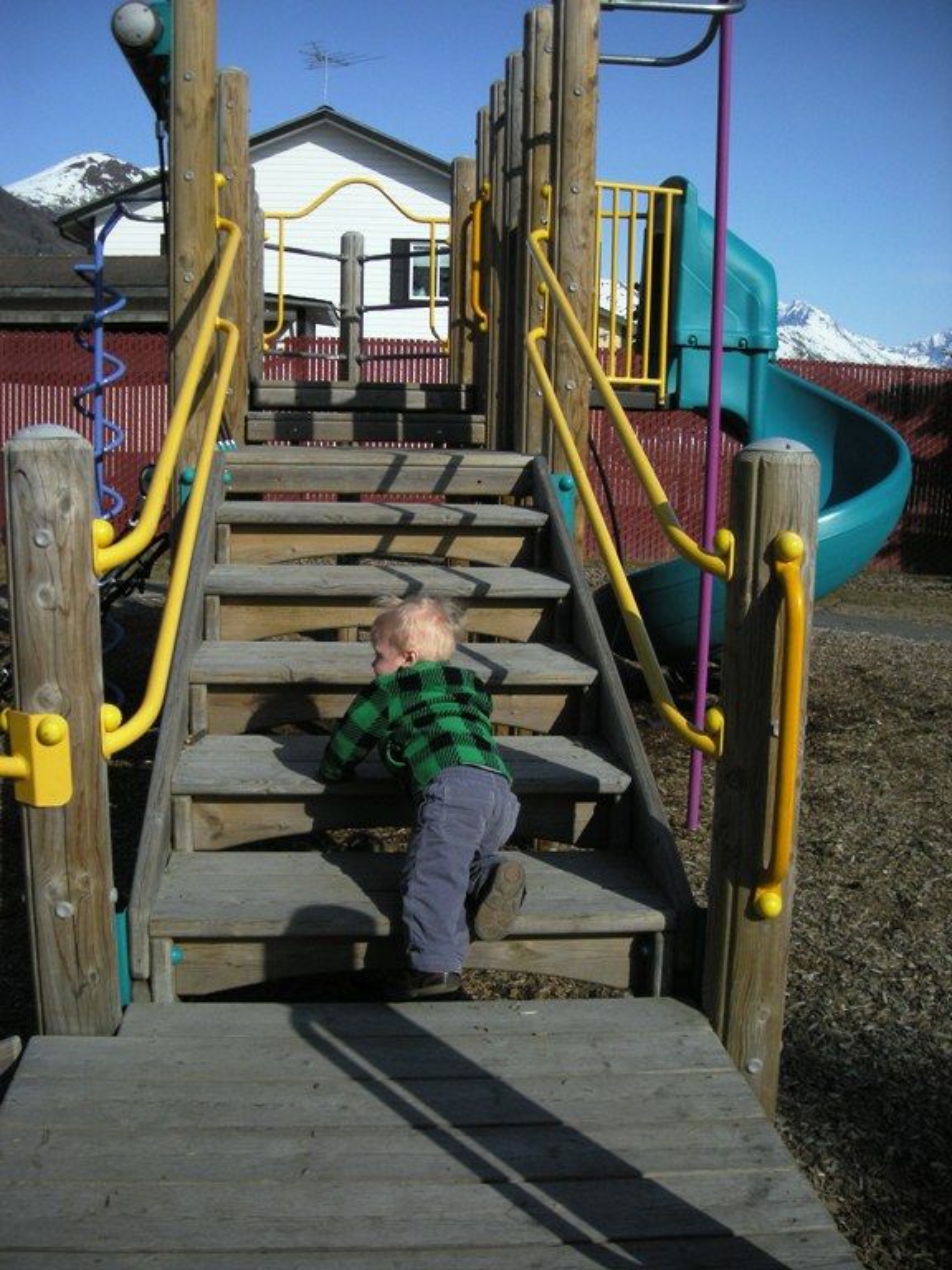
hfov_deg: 40.7
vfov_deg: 52.6
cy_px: 635
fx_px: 1283
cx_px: 476
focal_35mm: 35
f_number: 5.7
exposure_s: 1/676
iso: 50
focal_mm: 5.7
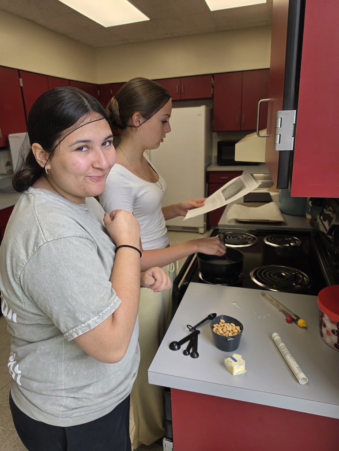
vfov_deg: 73.9
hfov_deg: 58.9
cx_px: 170
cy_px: 226
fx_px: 300
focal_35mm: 23
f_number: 1.4
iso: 16
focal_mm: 6.5
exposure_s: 1/120
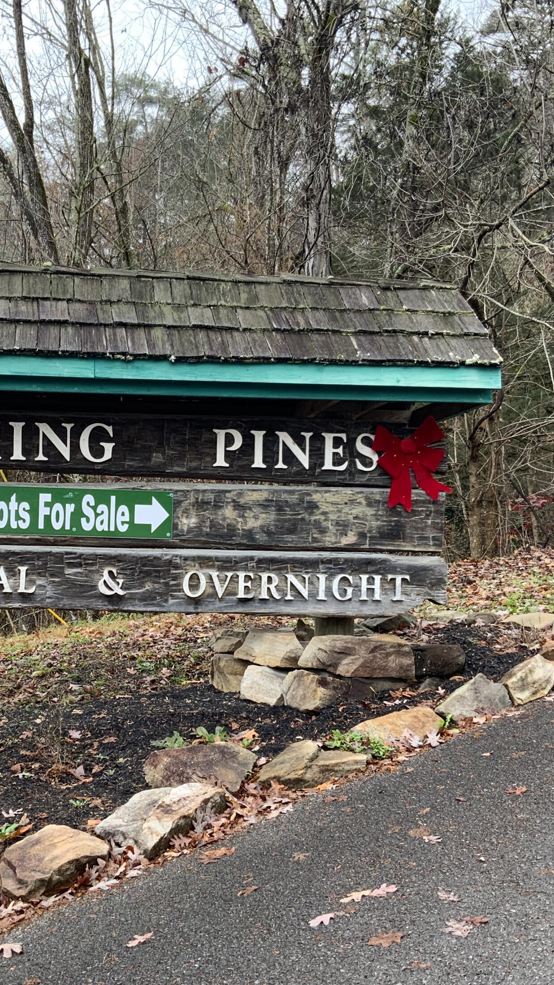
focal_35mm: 43
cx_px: 159
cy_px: 502
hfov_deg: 27.4
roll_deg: -3.0
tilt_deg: +3.6
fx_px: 1123
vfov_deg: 47.4
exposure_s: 1/122
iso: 20
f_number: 1.8
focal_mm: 3
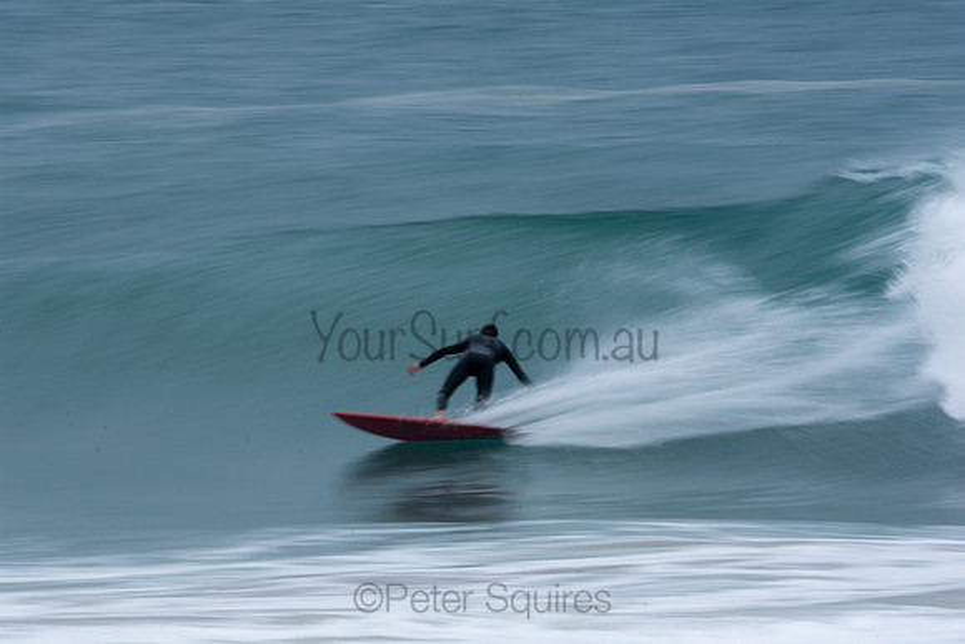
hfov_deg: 2.7
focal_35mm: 750
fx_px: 20108
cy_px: 322
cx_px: 482
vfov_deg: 1.8
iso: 100
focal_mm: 500
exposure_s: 1/20
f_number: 25
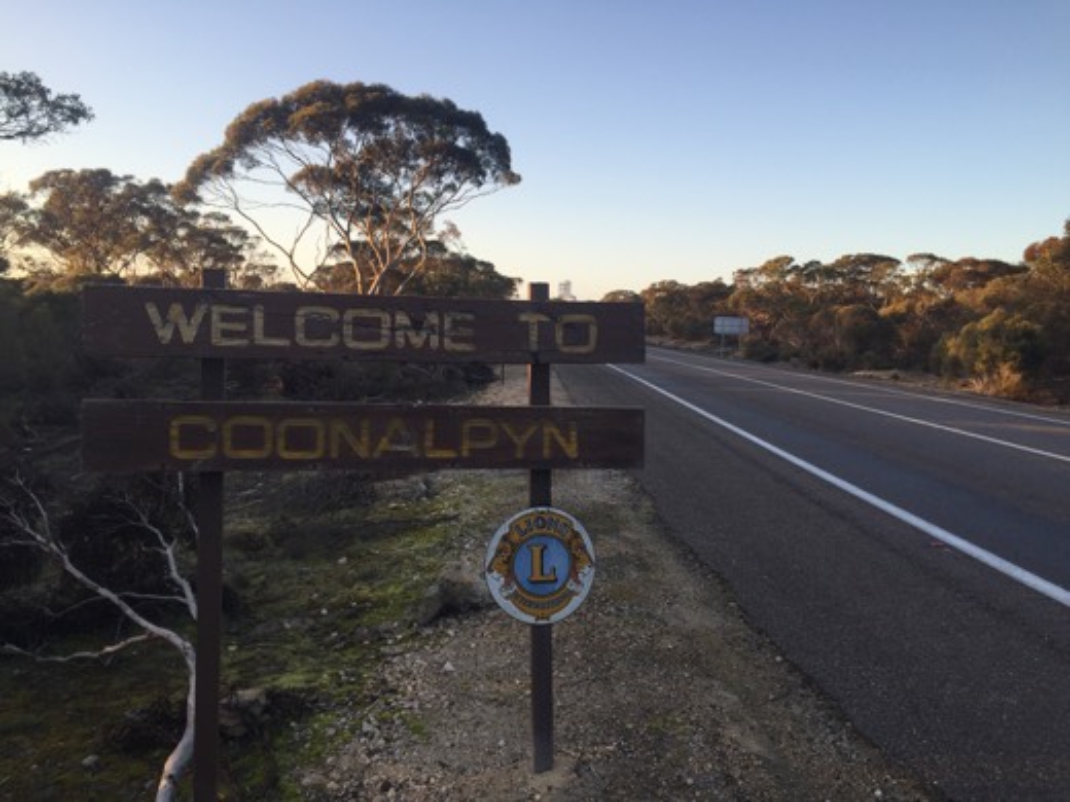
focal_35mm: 29
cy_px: 401
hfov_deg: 61.7
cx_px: 535
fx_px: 896
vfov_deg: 48.2
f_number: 2.2
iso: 32
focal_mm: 4.15
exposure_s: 1/329
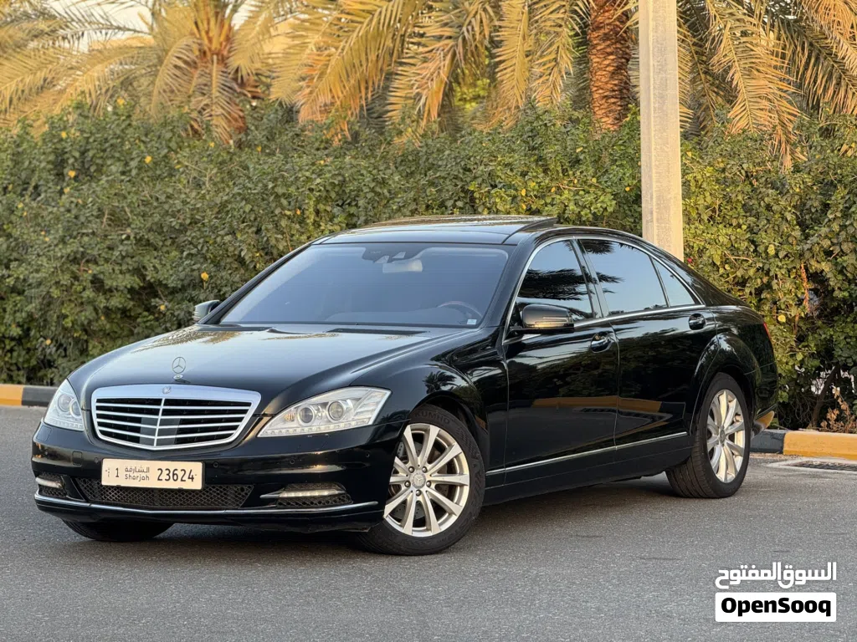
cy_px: 321
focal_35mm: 120
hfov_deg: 16.4
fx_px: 2971
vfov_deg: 12.3
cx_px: 428
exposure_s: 1/99
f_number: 2.8
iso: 64
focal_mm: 15.66
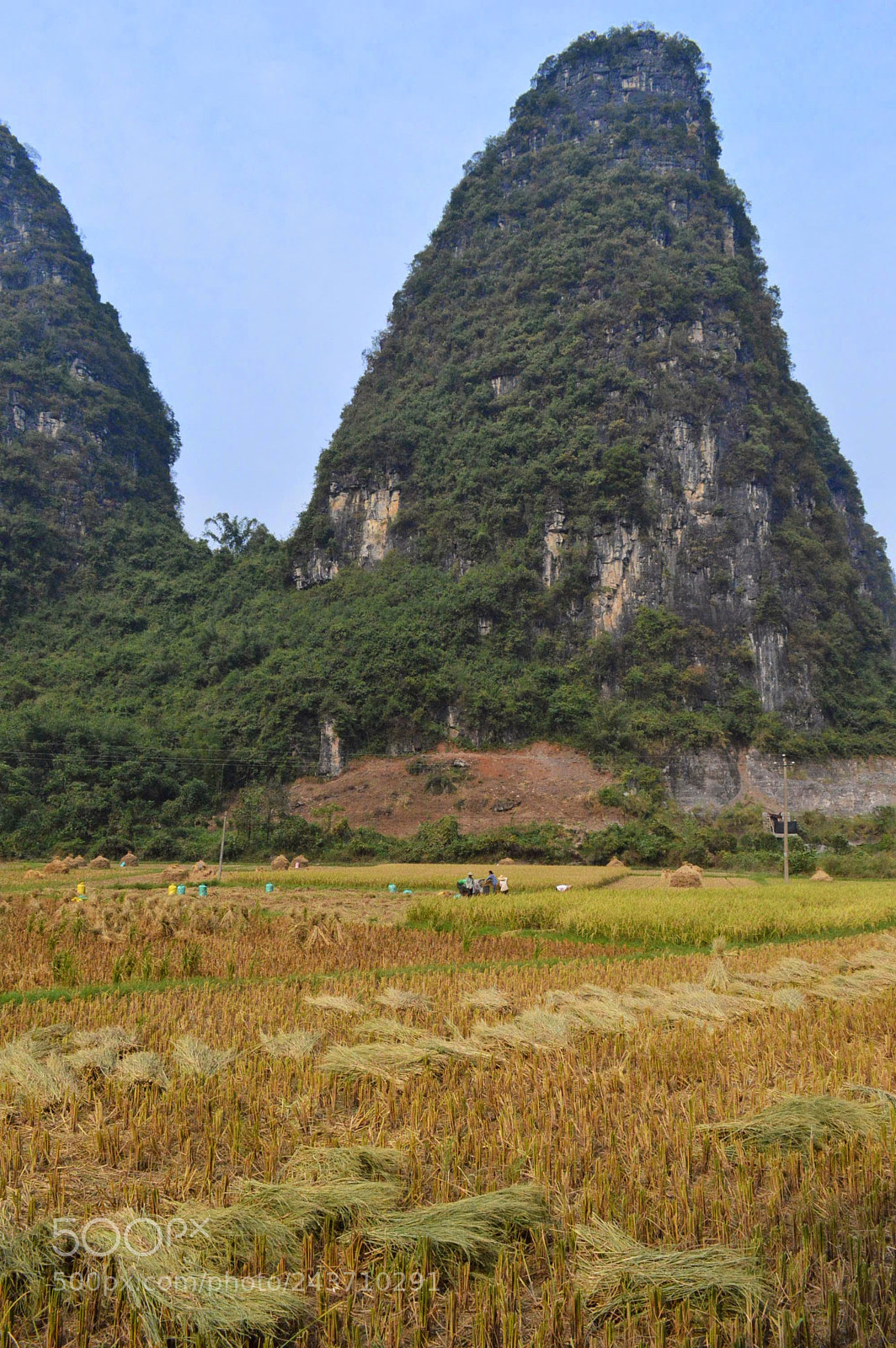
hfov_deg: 47.9
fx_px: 1010
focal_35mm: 27
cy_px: 674
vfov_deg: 67.4
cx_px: 448
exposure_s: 1/4000
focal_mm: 18
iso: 1600
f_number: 6.3
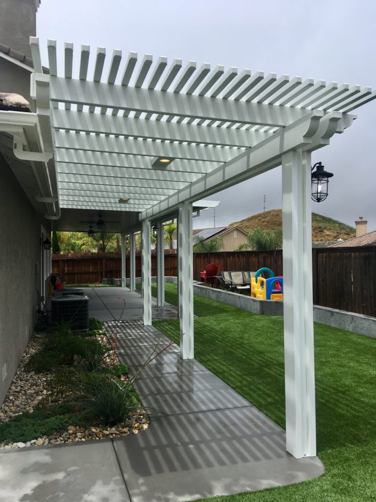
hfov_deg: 48.2
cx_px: 188
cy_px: 251
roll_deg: +1.3
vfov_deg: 61.7
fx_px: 420
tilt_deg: +0.1
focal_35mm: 29
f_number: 2.2
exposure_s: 1/3077
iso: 25
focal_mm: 4.15
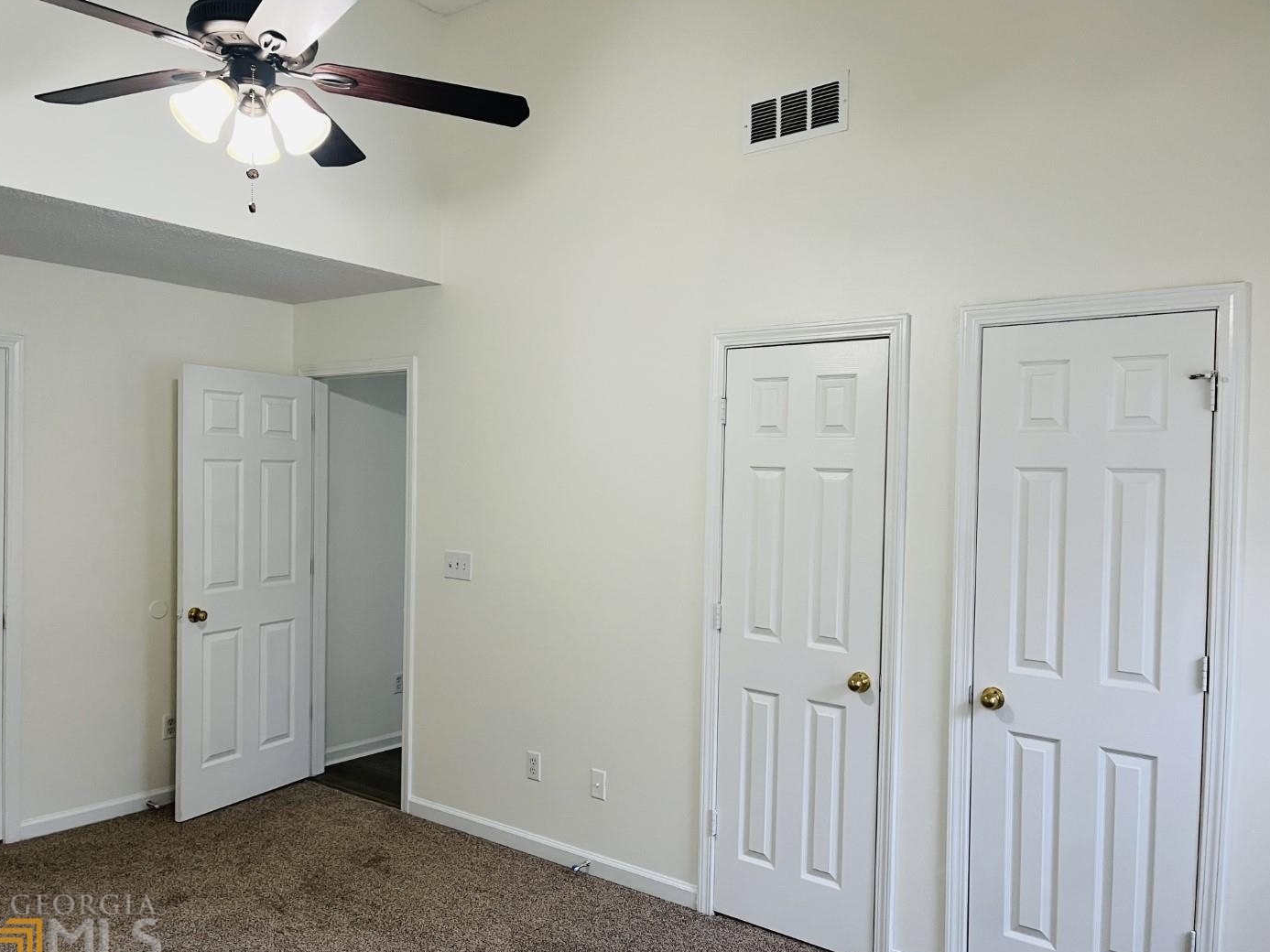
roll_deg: -1.6
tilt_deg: -1.2
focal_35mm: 27
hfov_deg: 65.3
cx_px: 632
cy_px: 486
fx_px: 990
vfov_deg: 51.3
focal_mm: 5.1
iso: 100
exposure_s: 1/60
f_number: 1.6
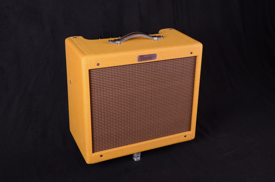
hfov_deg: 43.7
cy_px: 91
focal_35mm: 45
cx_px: 138
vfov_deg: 29.7
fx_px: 343
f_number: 13
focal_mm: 30
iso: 200
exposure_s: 1/200
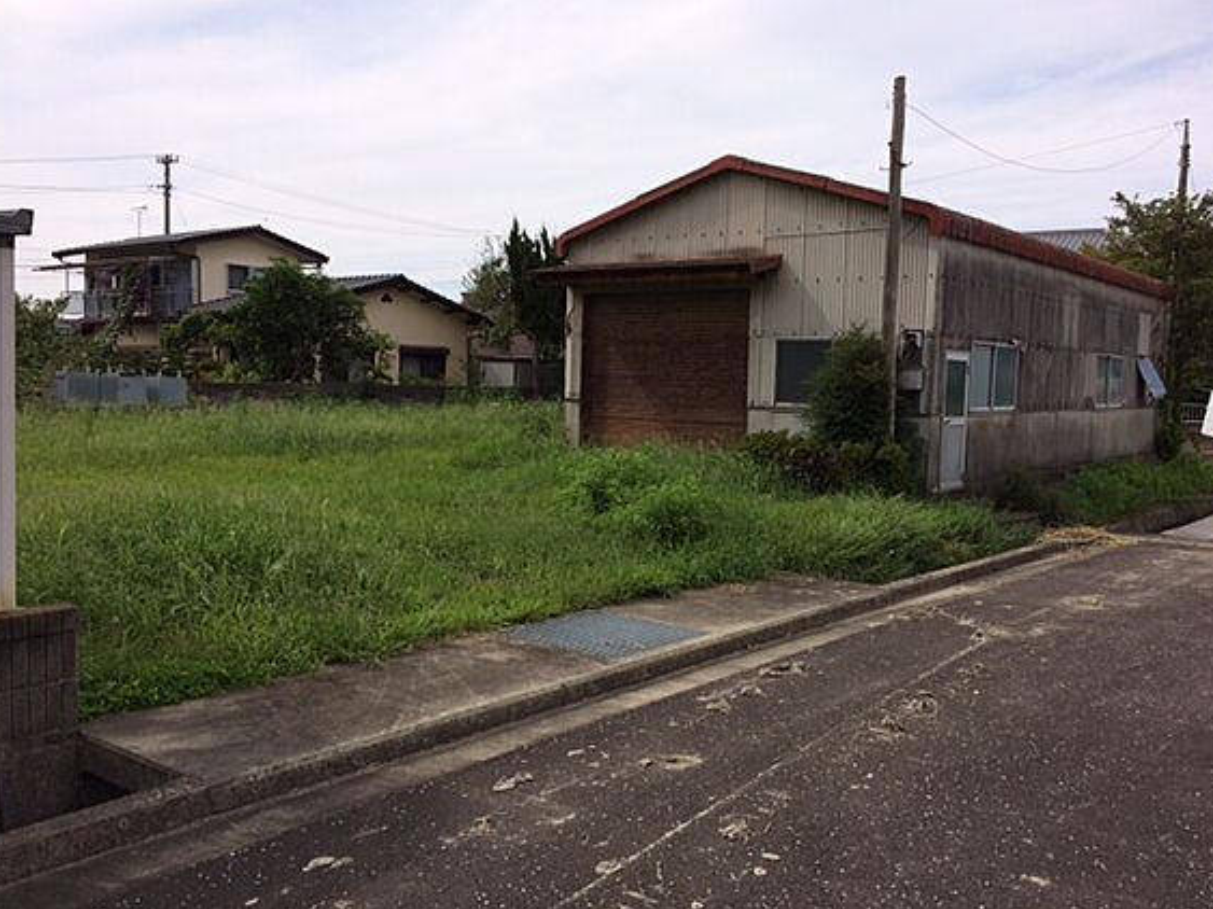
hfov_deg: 56.8
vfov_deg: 44.1
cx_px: 633
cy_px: 465
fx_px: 1121
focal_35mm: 32
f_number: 2.2
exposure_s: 1/2740
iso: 40
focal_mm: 4.12
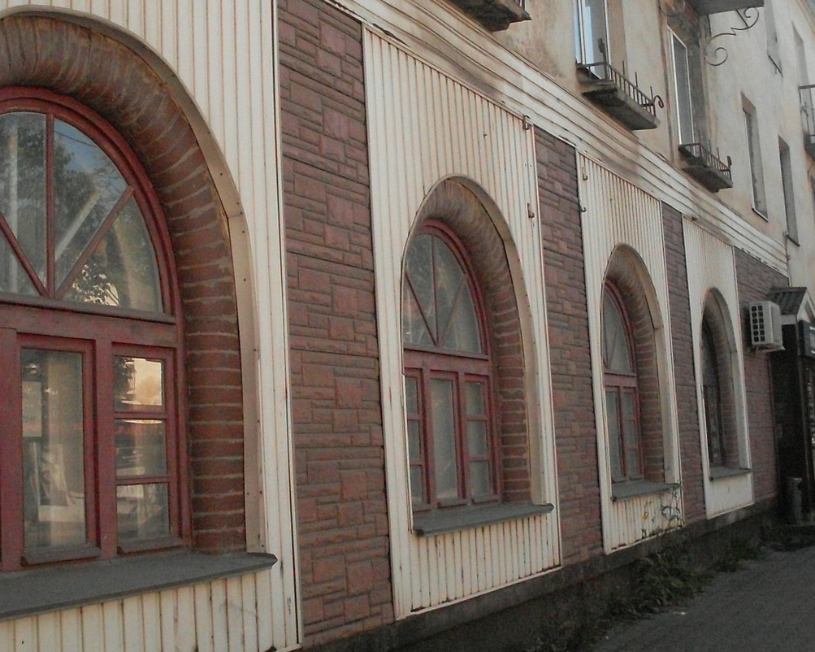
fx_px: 1278
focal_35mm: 53
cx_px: 402
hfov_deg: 35.4
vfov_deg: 28.6
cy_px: 269
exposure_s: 1/350
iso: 400
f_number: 8.4
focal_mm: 6.3
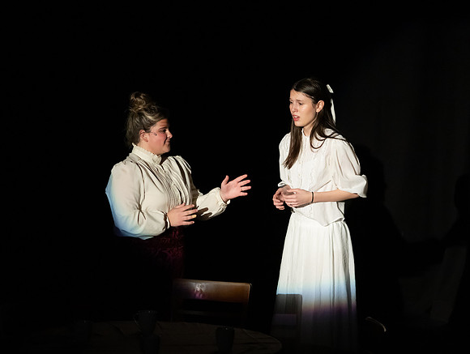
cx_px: 235
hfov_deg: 6.0
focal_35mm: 332
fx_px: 4515
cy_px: 177
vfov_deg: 4.5
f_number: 2.8
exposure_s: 1/400
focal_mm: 300
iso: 10000
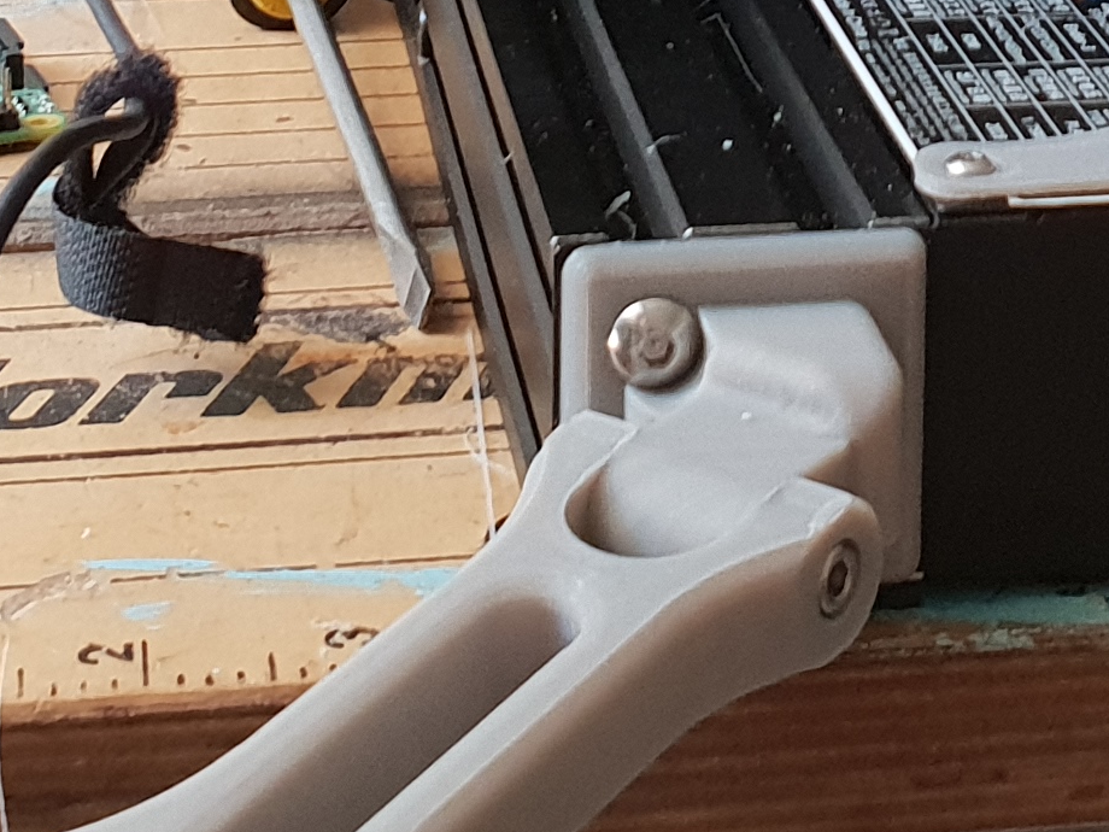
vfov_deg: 12.3
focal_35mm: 114
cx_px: 757
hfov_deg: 17.2
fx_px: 3652
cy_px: -481
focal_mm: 4.3
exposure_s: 1/34
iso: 250
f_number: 2.4
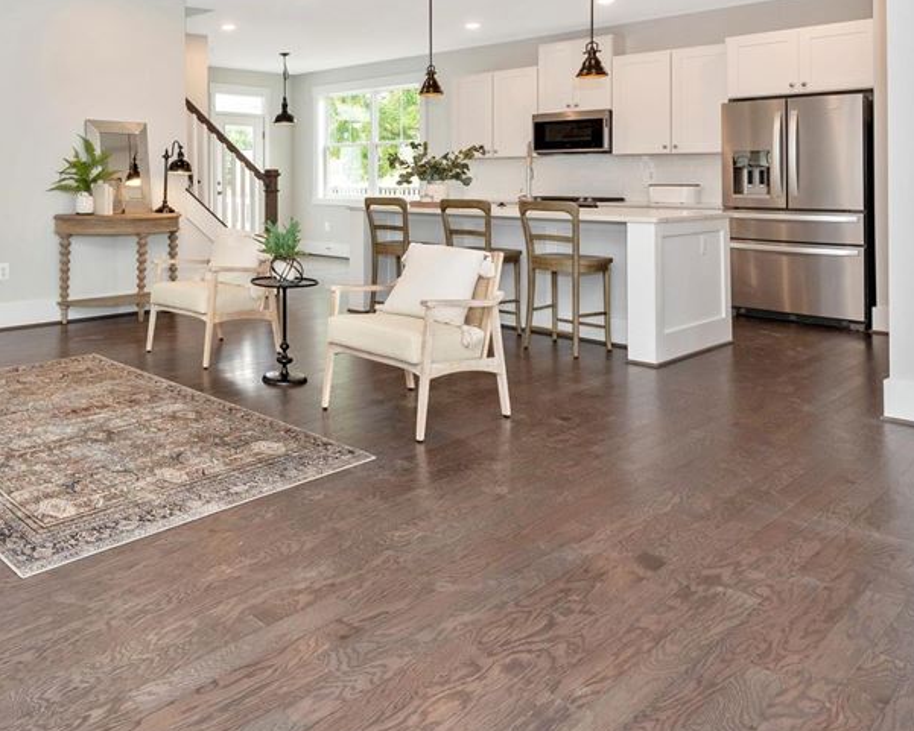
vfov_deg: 49.5
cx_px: 192
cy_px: 182
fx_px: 758
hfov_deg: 57.8
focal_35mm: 28
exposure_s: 1/60
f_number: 8
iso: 400
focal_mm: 14
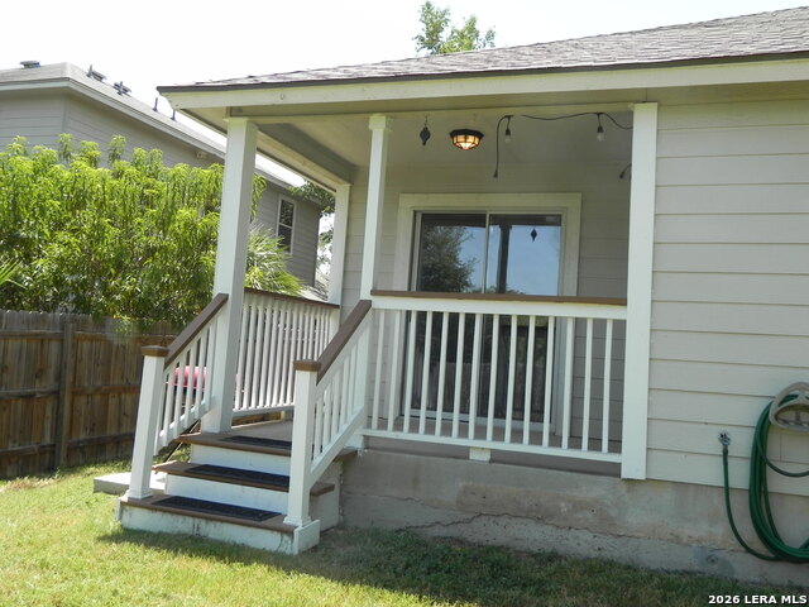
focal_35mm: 33
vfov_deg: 42.9
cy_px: 304
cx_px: 404
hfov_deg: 55.4
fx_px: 771
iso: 160
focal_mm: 5.9
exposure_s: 1/206
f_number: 5.6
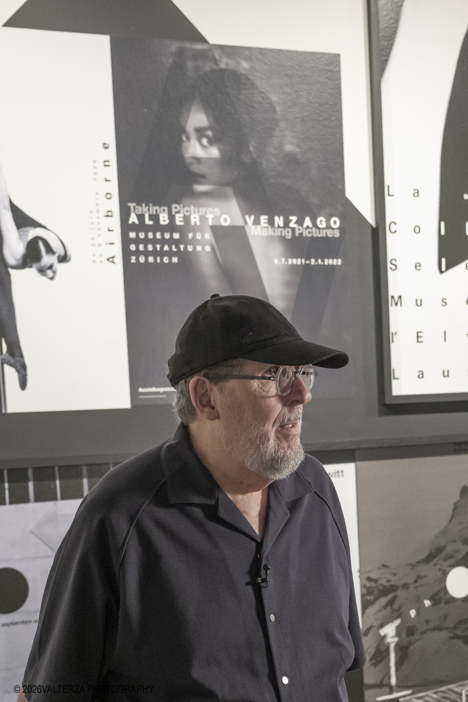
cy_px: 351
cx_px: 234
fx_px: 897
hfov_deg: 29.2
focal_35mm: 46
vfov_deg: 42.7
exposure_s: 1/125
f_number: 4
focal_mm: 30.8
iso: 2500
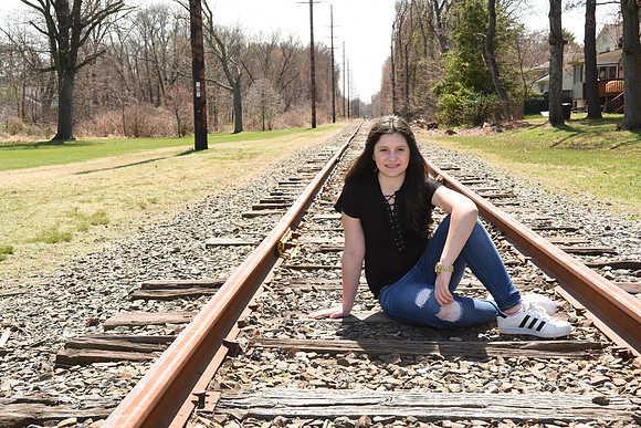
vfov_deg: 28.1
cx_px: 320
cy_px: 214
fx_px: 855
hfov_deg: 41.1
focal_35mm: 48
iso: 800
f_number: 13
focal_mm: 48
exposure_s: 1/250
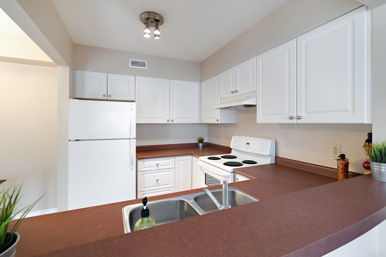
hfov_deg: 96.7
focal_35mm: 16
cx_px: 193
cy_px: 128
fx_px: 172
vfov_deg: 73.7
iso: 640
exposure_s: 1/2.5
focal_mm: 16
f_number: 8
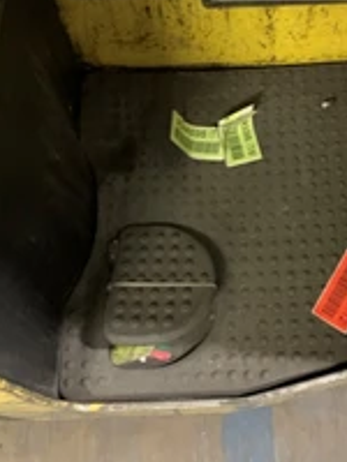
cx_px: 234
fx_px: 695
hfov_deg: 27.8
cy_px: 92
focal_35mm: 52
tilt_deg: -61.9
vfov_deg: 35.6
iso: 640
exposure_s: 1/24
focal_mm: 4.25
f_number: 1.8
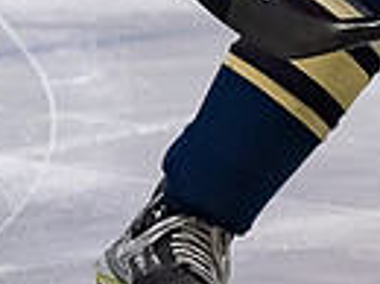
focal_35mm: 1544
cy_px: -455
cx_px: 695
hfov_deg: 1.3
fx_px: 16918
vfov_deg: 1.0
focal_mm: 175
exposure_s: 1/800
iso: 2500
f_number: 3.5
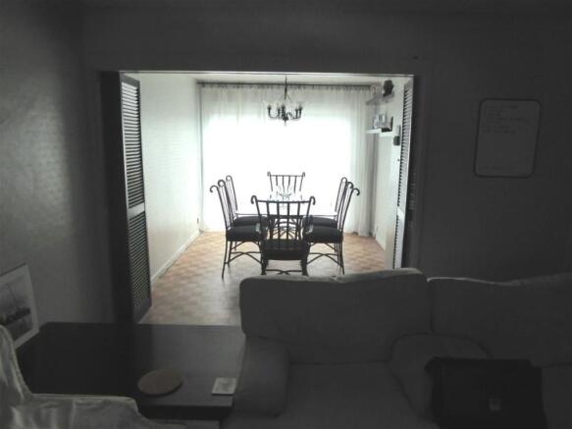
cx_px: 286
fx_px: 413
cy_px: 214
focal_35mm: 25
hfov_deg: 69.4
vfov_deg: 54.9
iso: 200
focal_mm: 4.3
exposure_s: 1/400
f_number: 3.3
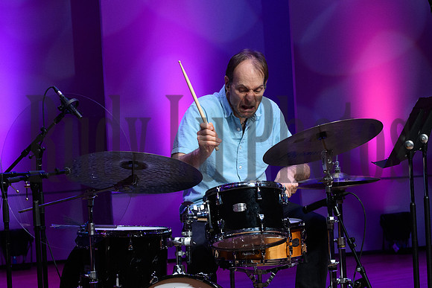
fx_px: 3145
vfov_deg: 5.2
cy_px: 144
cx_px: 216
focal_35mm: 262
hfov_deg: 7.9
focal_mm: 175
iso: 3200
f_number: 8
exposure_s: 1/250
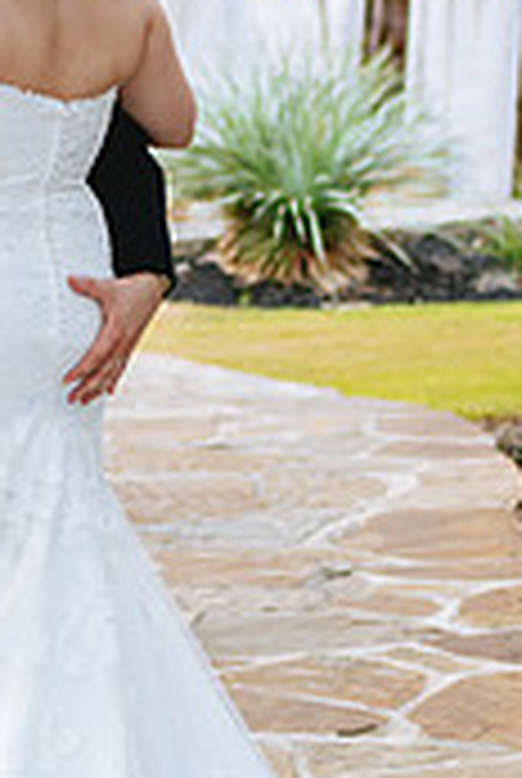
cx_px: -90
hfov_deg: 10.1
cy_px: 297
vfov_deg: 15.1
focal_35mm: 135
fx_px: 2924
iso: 1000
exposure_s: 1/400
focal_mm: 35
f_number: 2
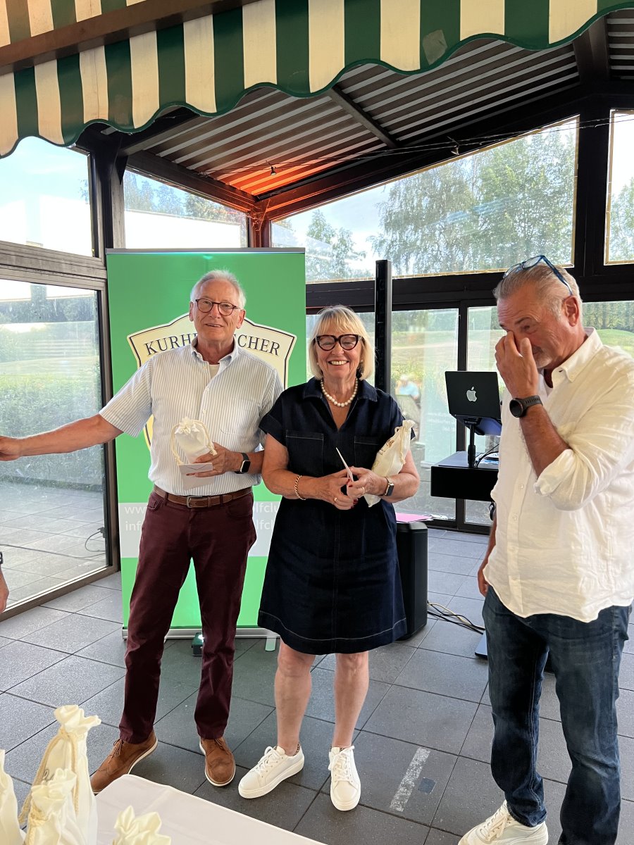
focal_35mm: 26
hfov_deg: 53.1
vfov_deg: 67.3
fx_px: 635
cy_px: 422
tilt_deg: -4.8
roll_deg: +0.4
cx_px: 317
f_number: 1.5
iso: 200
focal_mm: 5.7
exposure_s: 1/43
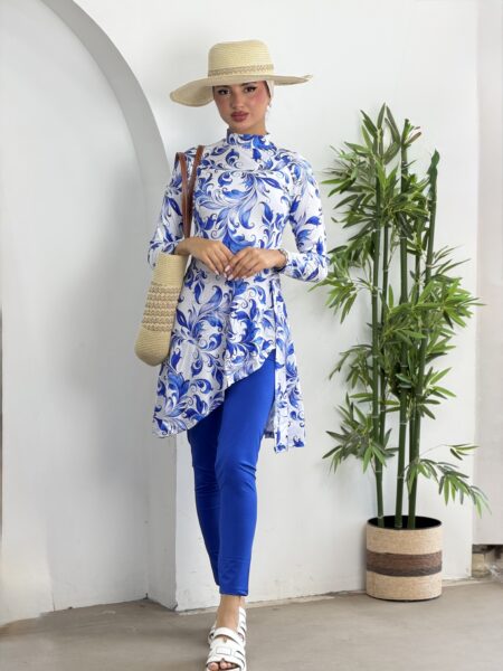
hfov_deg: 14.8
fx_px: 1937
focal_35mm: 100
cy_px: 336
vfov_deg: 19.6
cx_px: 252
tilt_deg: -6.1
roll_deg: -0.1
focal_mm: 16.89
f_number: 2.8
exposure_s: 1/100
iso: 64
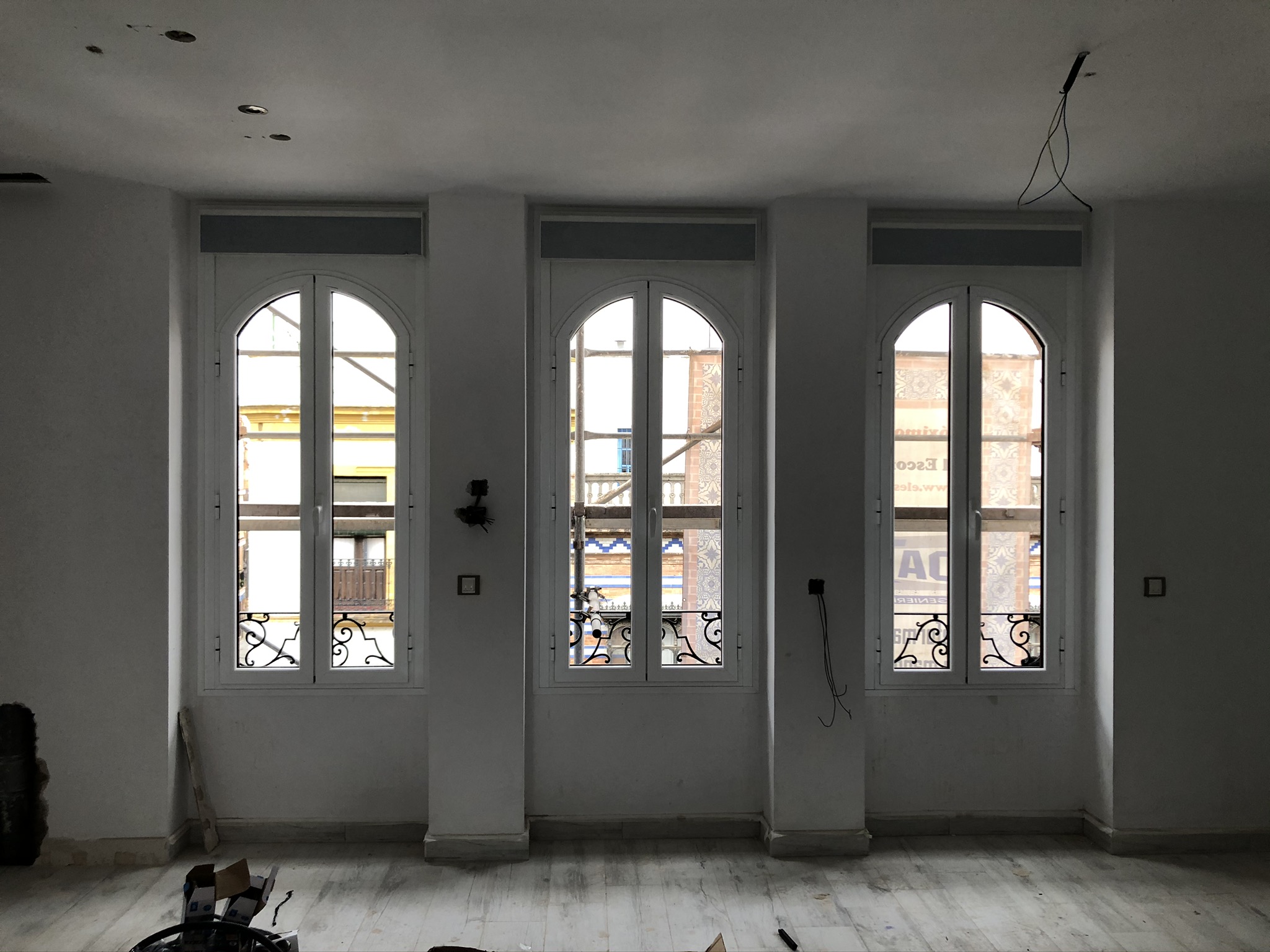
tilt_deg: +0.1
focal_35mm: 28
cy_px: 476
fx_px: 1027
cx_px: 635
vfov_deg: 49.7
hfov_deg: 63.4
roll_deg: +0.9
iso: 25
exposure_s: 1/33
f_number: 1.8
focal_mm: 3.99
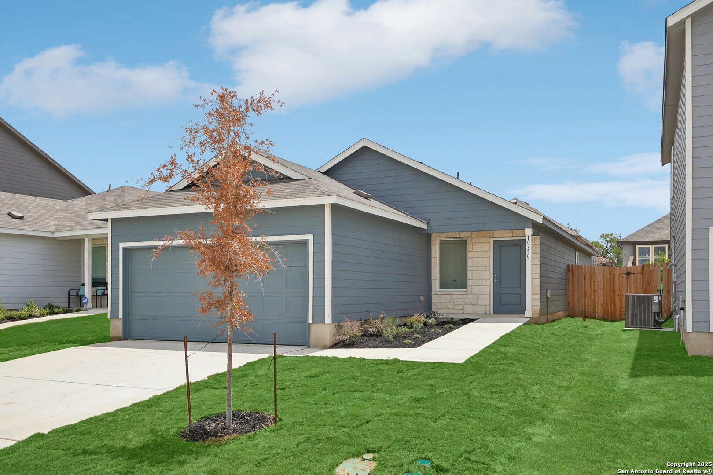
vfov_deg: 43.0
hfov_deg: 61.1
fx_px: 604
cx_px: 356
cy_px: 238
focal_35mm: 30
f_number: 8
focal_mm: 30.5
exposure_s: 1/320
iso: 100
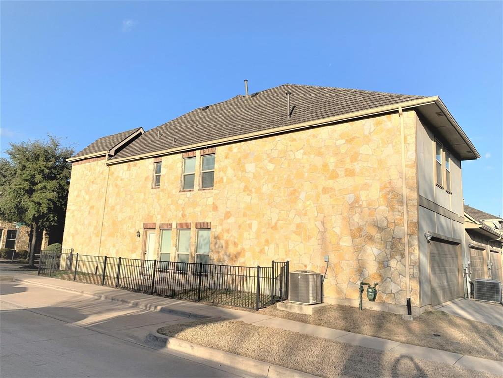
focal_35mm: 26
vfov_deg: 53.1
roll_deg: -1.9
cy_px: 189
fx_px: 378
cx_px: 252
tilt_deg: +8.8
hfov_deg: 67.3
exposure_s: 1/2915
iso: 25
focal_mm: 4.25
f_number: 1.8
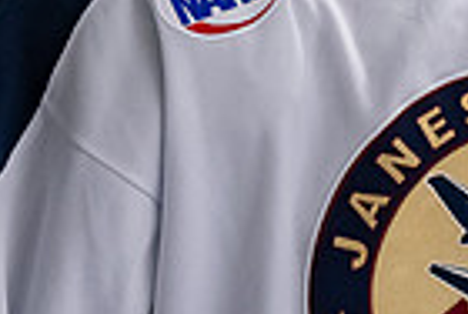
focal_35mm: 434
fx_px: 5654
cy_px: -239
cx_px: 378
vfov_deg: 3.2
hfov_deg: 4.7
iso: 2000
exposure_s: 1/800
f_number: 3.2
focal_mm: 70
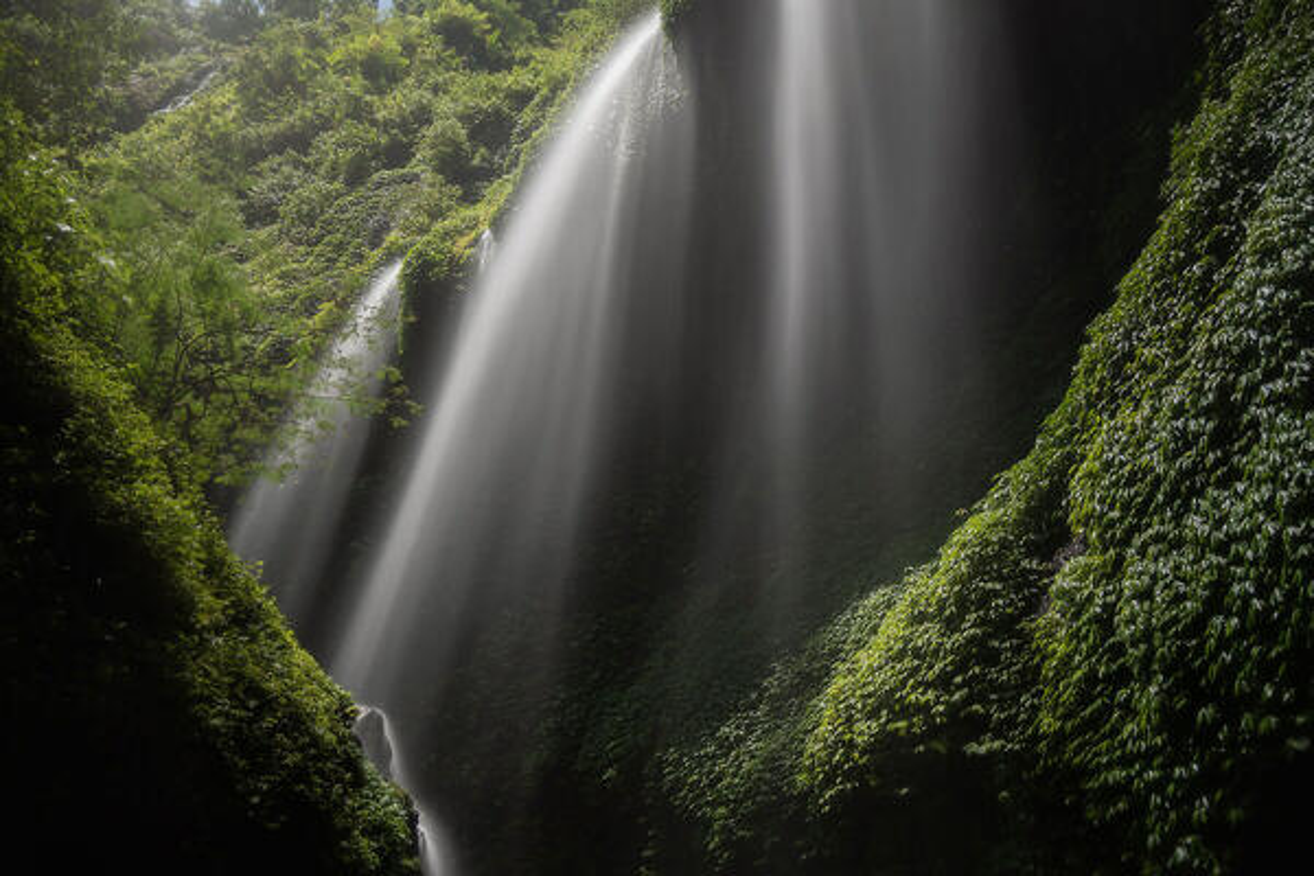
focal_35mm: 24
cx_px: 657
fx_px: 876
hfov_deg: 73.7
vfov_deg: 53.1
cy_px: 438
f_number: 3.5
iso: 100
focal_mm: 16
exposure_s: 1.6
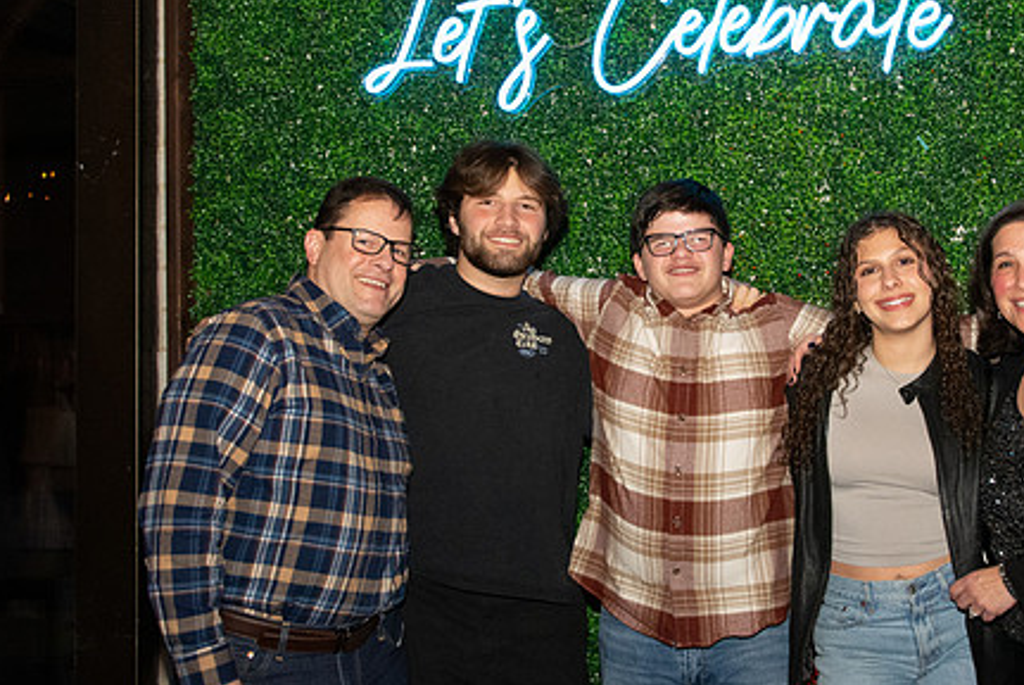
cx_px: 683
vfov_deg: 24.2
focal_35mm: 56
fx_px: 1594
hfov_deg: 35.3
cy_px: 285
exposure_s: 1/250
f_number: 11
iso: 4000
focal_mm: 24
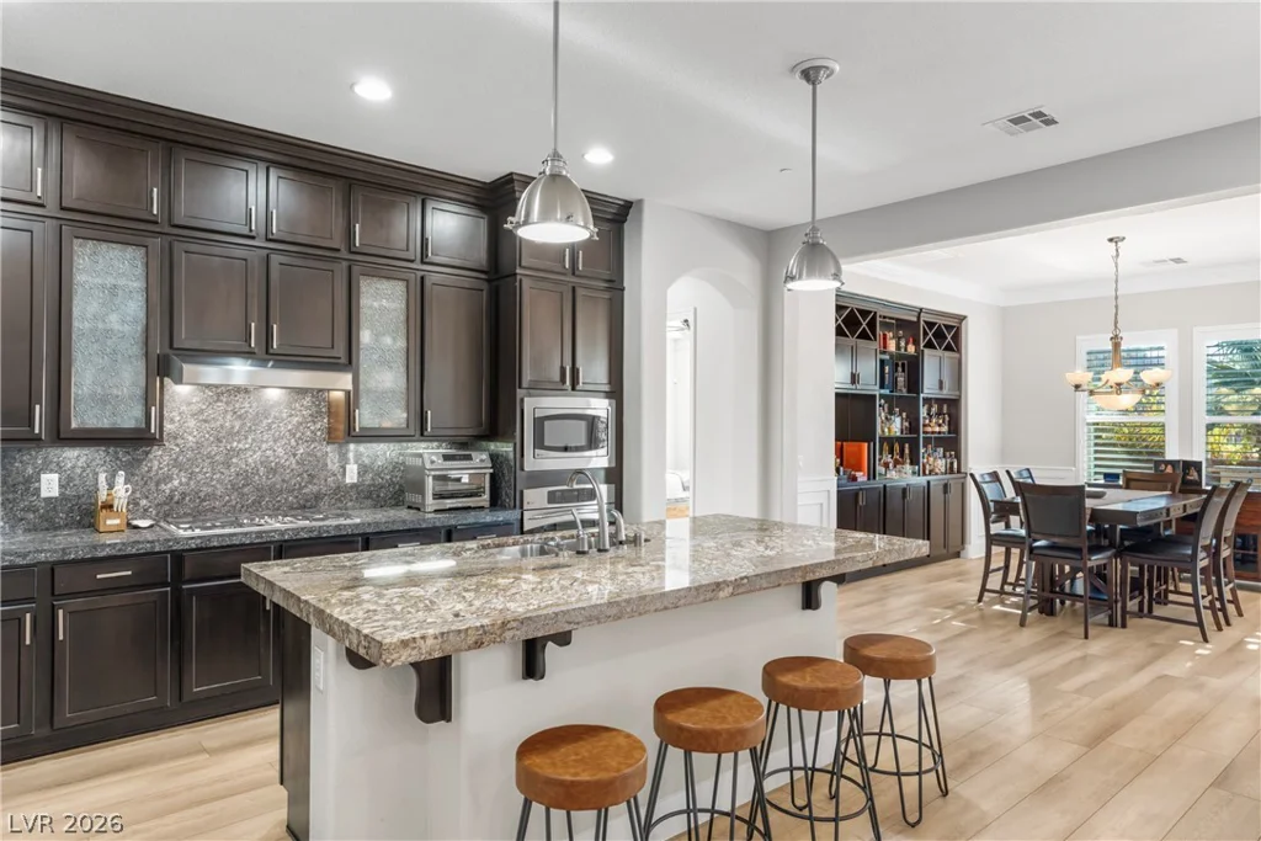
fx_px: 771
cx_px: 630
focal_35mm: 22
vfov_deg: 57.2
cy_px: 420
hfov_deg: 78.6
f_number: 8
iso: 400
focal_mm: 22
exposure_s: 2
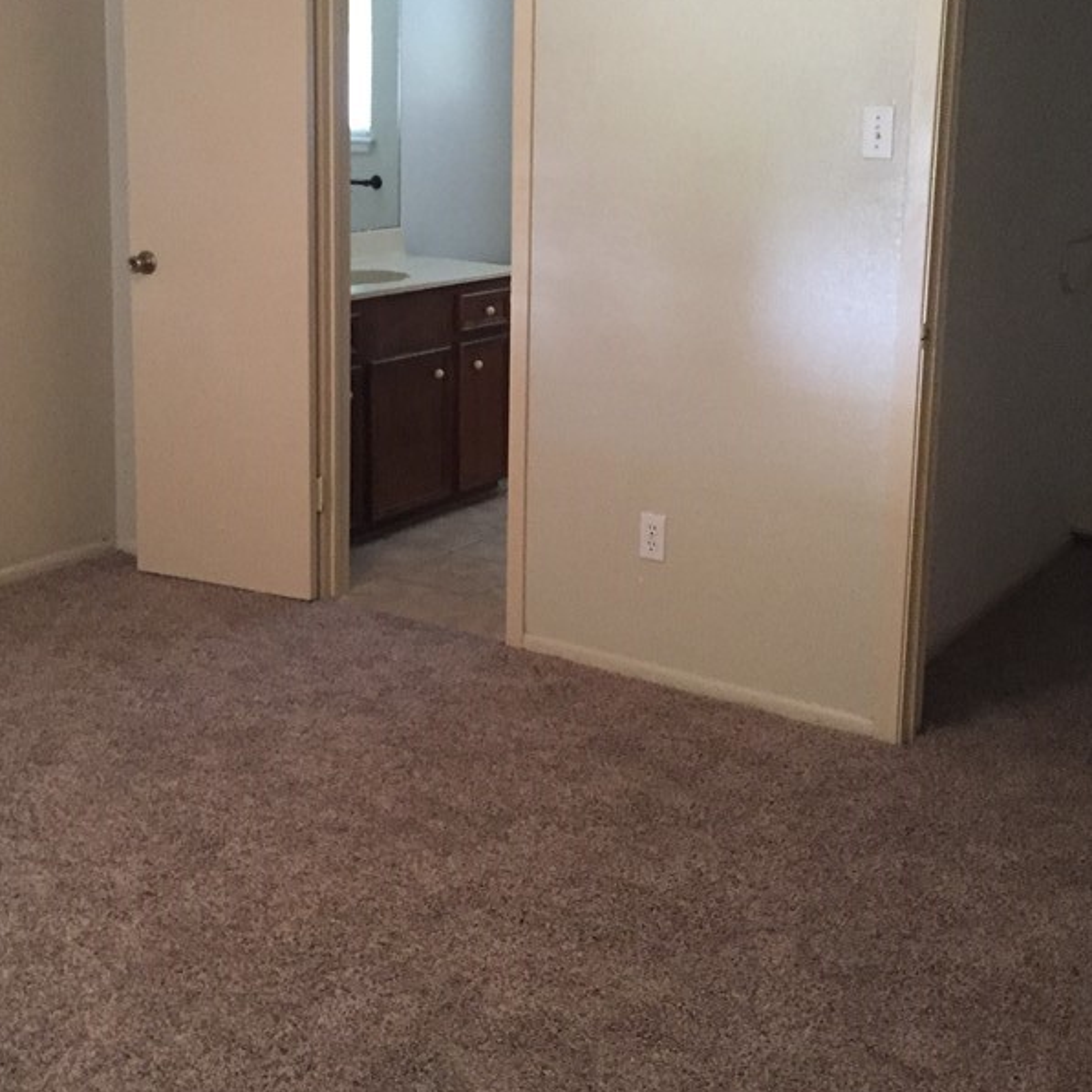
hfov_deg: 38.3
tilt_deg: -7.9
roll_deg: -0.8
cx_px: 527
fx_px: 1570
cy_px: 338
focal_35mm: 44
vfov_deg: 37.8
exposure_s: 1/15
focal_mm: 4.15
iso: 250
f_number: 2.2
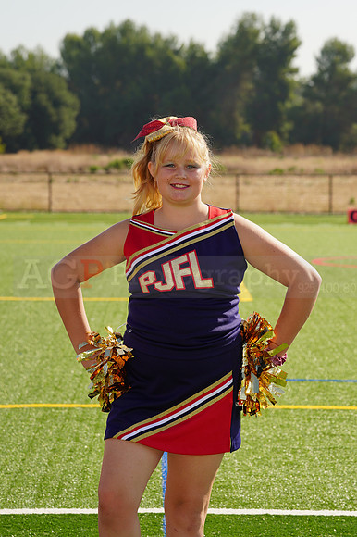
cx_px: 178
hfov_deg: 8.1
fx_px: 2517
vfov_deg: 12.2
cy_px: 268
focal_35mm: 169
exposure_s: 1/160
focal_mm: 169
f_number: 11
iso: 100
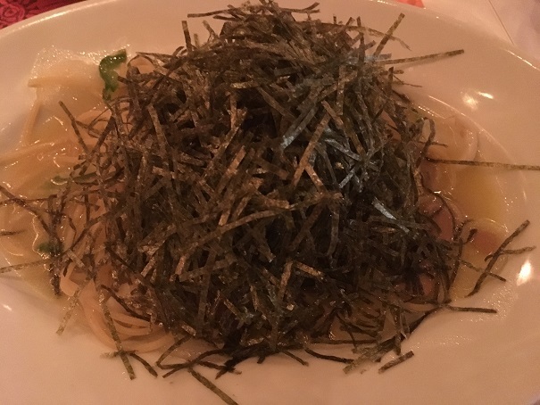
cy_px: 202
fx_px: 452
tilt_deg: -59.2
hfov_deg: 61.6
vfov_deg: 48.2
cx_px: 270
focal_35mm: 29
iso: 1000
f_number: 2.2
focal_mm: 4.15
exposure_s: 1/15
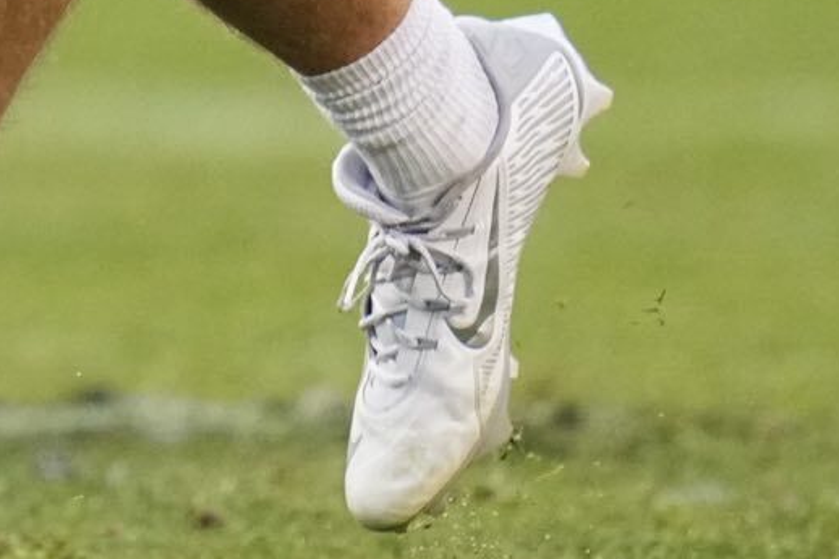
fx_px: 53979
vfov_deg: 0.6
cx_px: -14
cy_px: -815
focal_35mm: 2317
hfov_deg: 0.9
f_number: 2.8
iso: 2500
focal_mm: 400
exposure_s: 1/2000
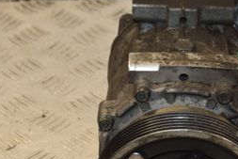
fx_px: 1204
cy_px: 107
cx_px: 175
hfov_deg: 11.3
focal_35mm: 182
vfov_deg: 7.6
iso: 800
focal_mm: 48
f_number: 5.6
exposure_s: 1/200
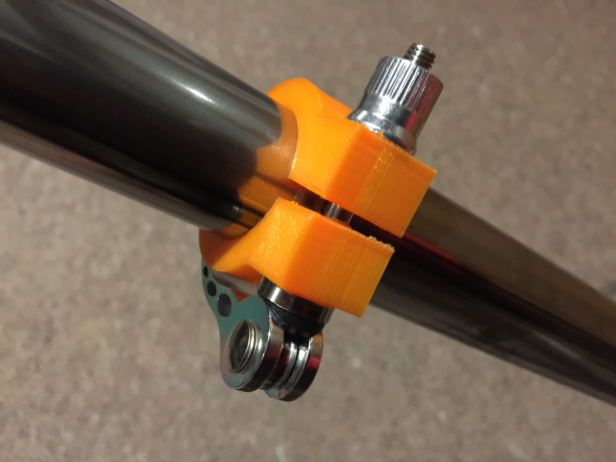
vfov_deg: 48.2
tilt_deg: -52.9
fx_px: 516
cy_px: 231
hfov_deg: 61.7
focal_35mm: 29
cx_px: 308
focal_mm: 4.15
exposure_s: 1/8
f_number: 2.2
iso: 200
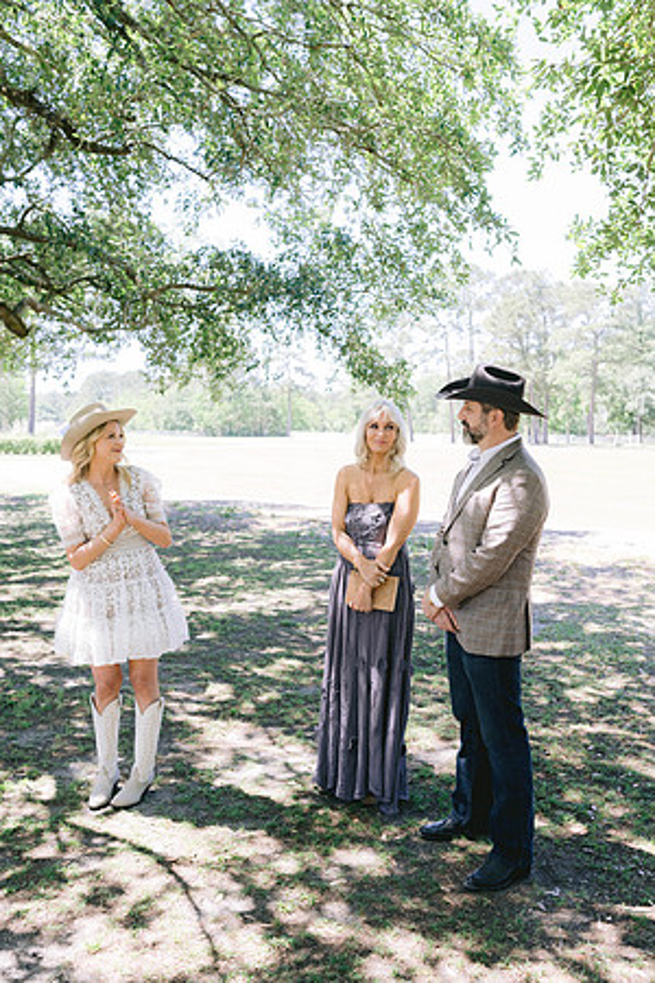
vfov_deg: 54.4
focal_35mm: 35
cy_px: 492
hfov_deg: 37.9
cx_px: 328
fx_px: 955
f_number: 4
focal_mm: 35
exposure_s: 1/400
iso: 400
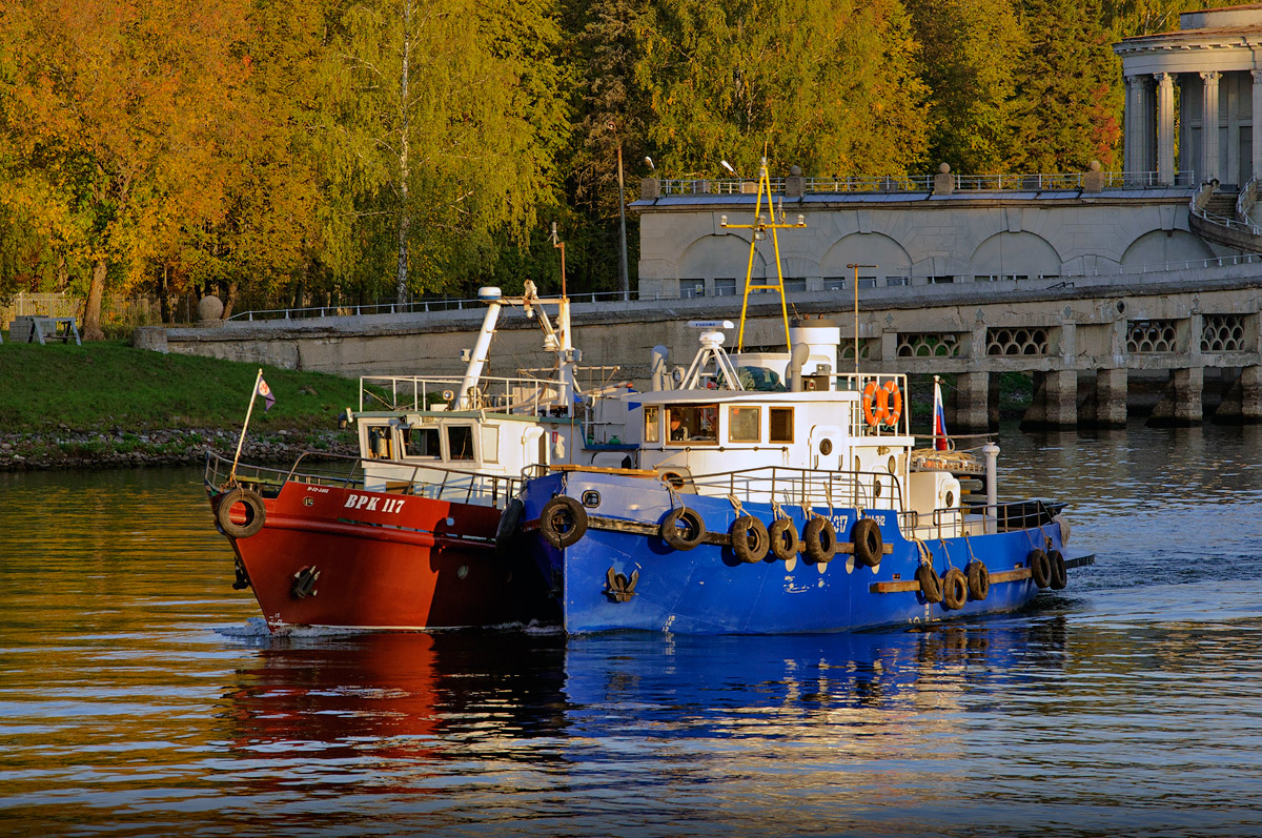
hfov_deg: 15.2
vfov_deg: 10.1
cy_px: 419
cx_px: 631
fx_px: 4727
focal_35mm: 135
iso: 320
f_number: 9
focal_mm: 90
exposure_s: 1/200
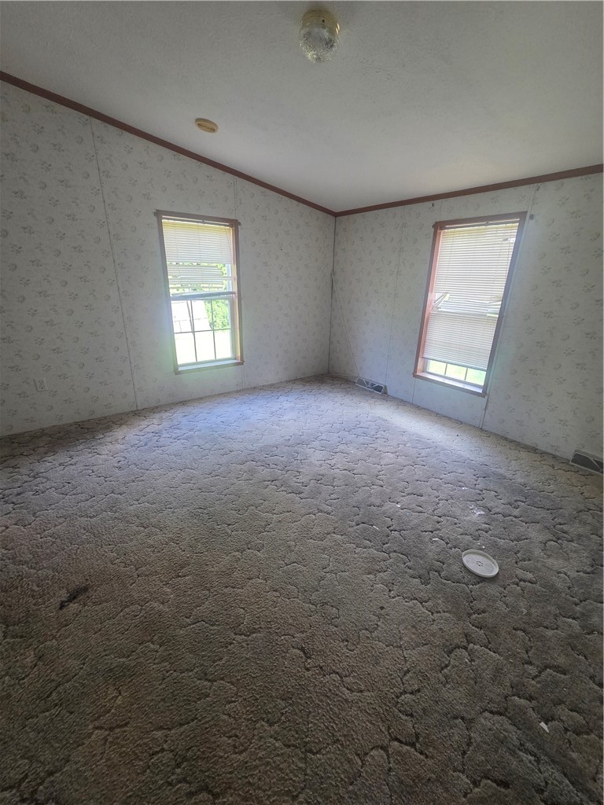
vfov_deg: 106.2
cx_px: 302
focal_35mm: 13
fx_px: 302
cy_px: 402
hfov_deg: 89.9
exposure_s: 1/60
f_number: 2.2
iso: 200
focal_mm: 2.2
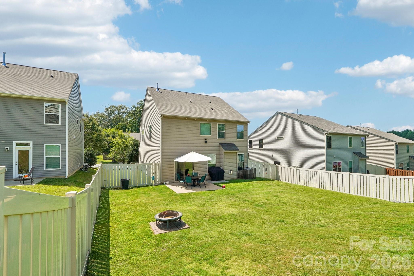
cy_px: 138
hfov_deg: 95.0
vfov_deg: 72.0
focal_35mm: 16
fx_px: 190
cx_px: 207
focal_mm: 11
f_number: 8
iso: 100
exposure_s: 1/125
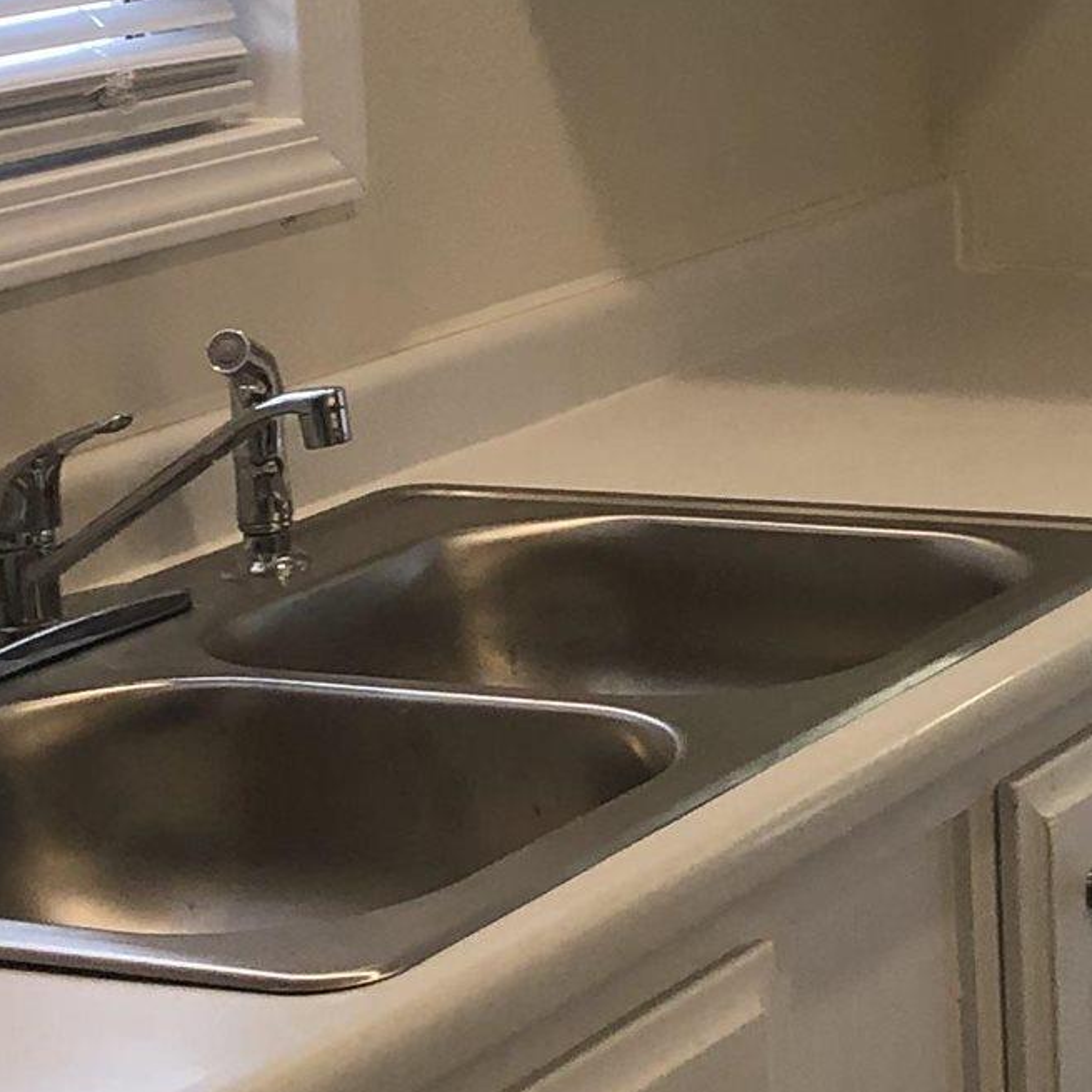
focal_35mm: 116
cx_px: 1492
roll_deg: +2.8
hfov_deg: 14.3
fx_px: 4140
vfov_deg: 14.9
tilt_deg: -5.9
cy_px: 117
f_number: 1.8
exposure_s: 1/30
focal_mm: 4
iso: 20
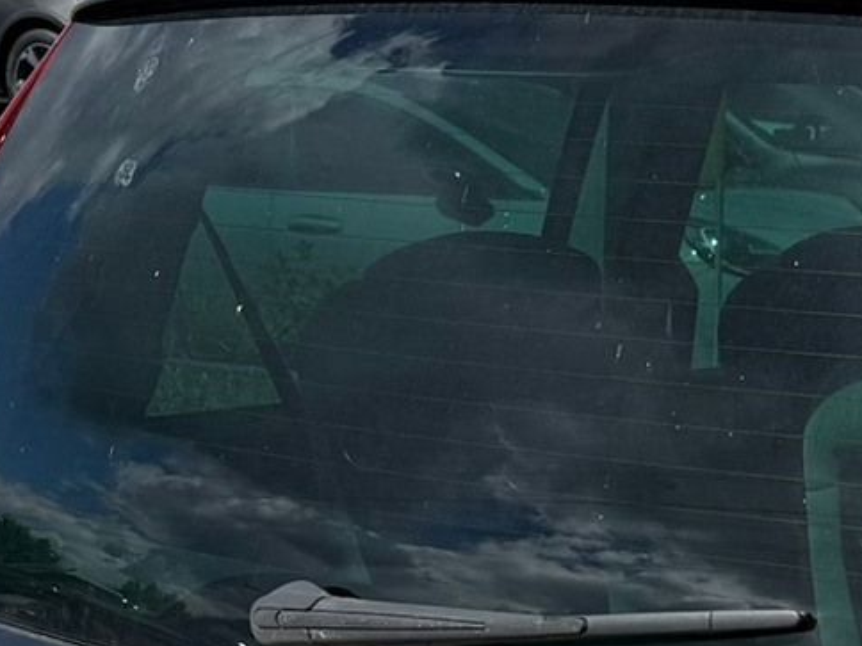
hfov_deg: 18.7
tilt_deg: -16.9
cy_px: 788
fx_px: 2490
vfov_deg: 14.3
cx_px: 1003
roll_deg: -1.0
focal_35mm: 100
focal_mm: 6.76
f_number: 1.78
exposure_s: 1/4405
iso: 80
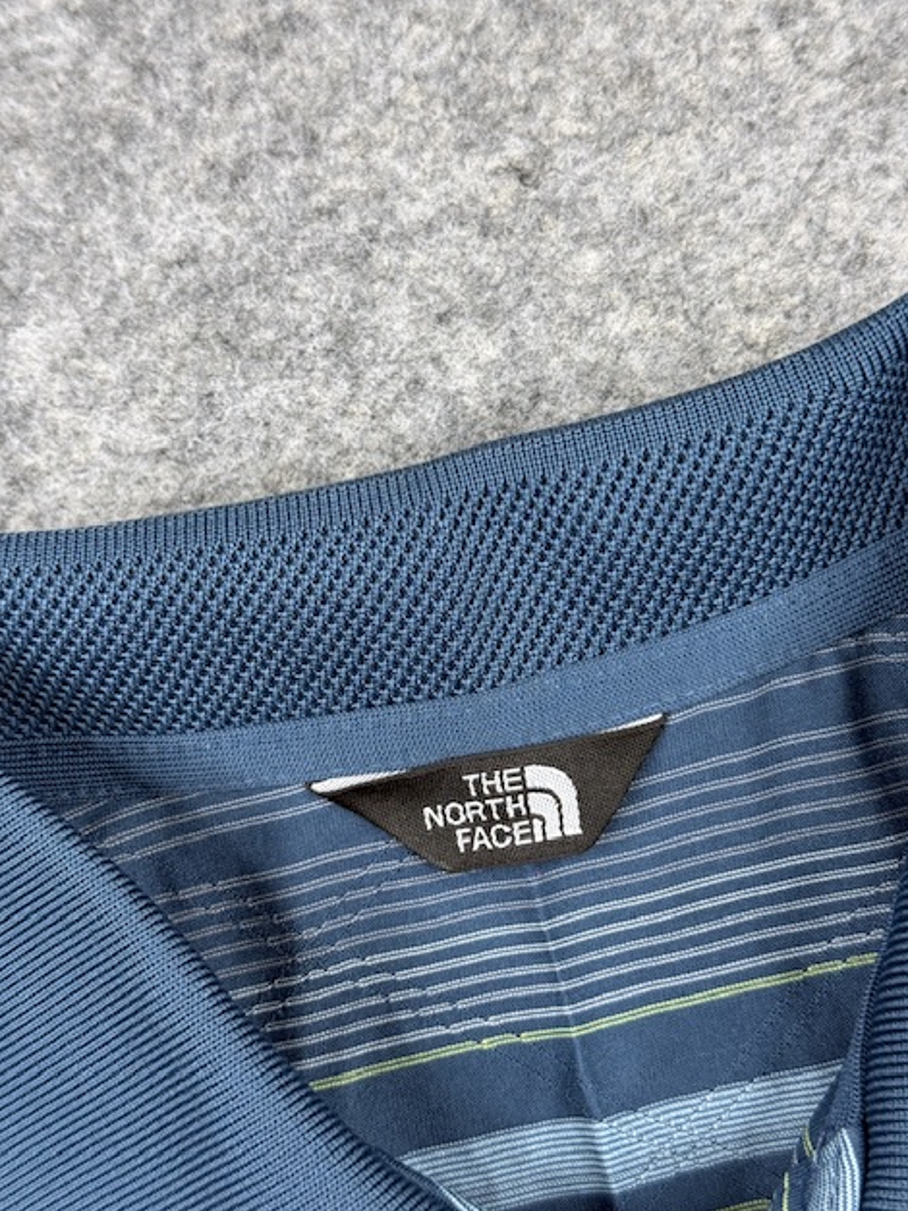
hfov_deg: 29.7
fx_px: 1714
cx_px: 458
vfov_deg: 38.9
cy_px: 601
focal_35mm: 49
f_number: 1.78
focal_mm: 6.76
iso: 80
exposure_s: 1/100
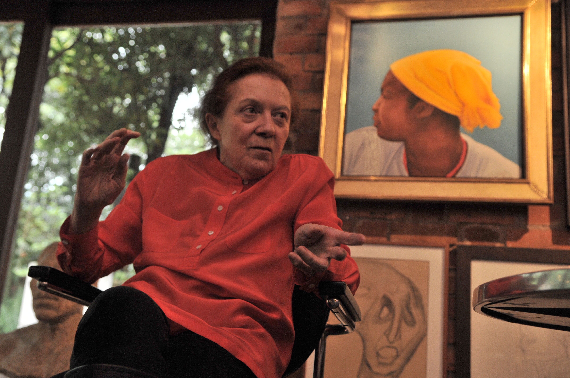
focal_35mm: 42
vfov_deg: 31.8
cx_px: 285
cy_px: 189
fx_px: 664
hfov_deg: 46.4
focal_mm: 28
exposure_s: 1/125
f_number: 2.8
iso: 800
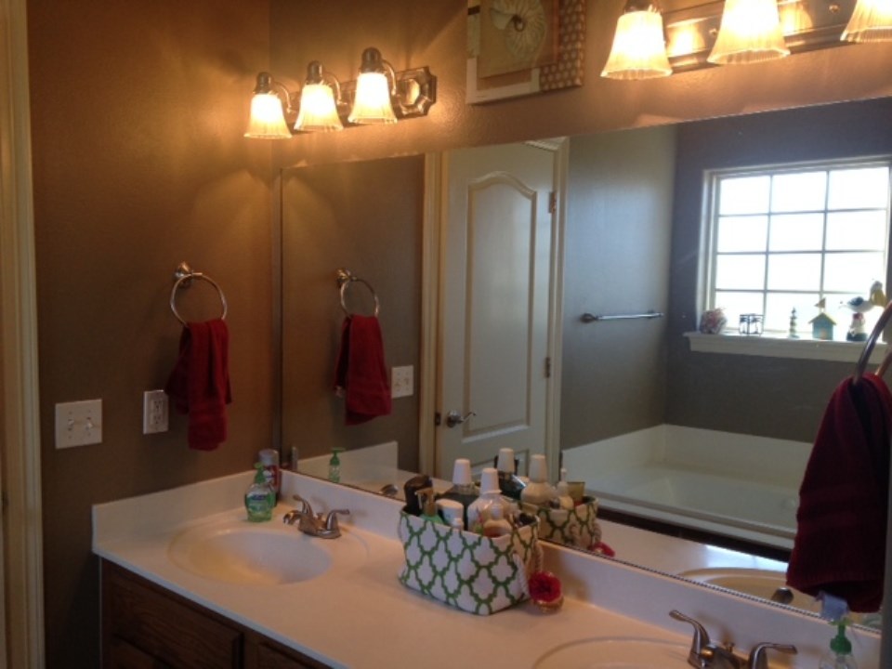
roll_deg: -0.4
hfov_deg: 55.4
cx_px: 446
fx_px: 850
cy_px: 334
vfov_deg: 42.9
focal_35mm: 33
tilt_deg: -5.0
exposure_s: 1/120
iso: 80
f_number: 2.4
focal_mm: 4.12
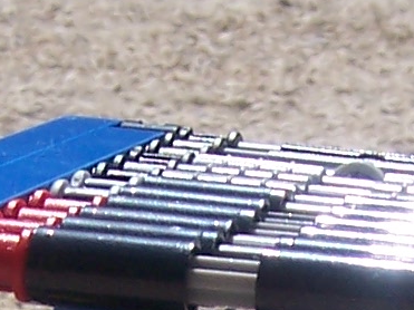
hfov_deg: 9.7
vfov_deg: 7.0
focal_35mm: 205
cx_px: 257
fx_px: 2451
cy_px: 591
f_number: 4
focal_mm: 5.5
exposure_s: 1/1000
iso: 80
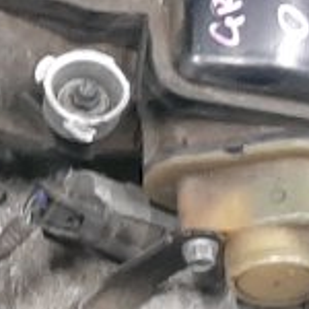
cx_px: -363
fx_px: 2222
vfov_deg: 8.0
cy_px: 152
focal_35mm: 220
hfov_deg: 7.5
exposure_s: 1/50
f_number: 1.7
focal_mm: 3.93
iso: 171
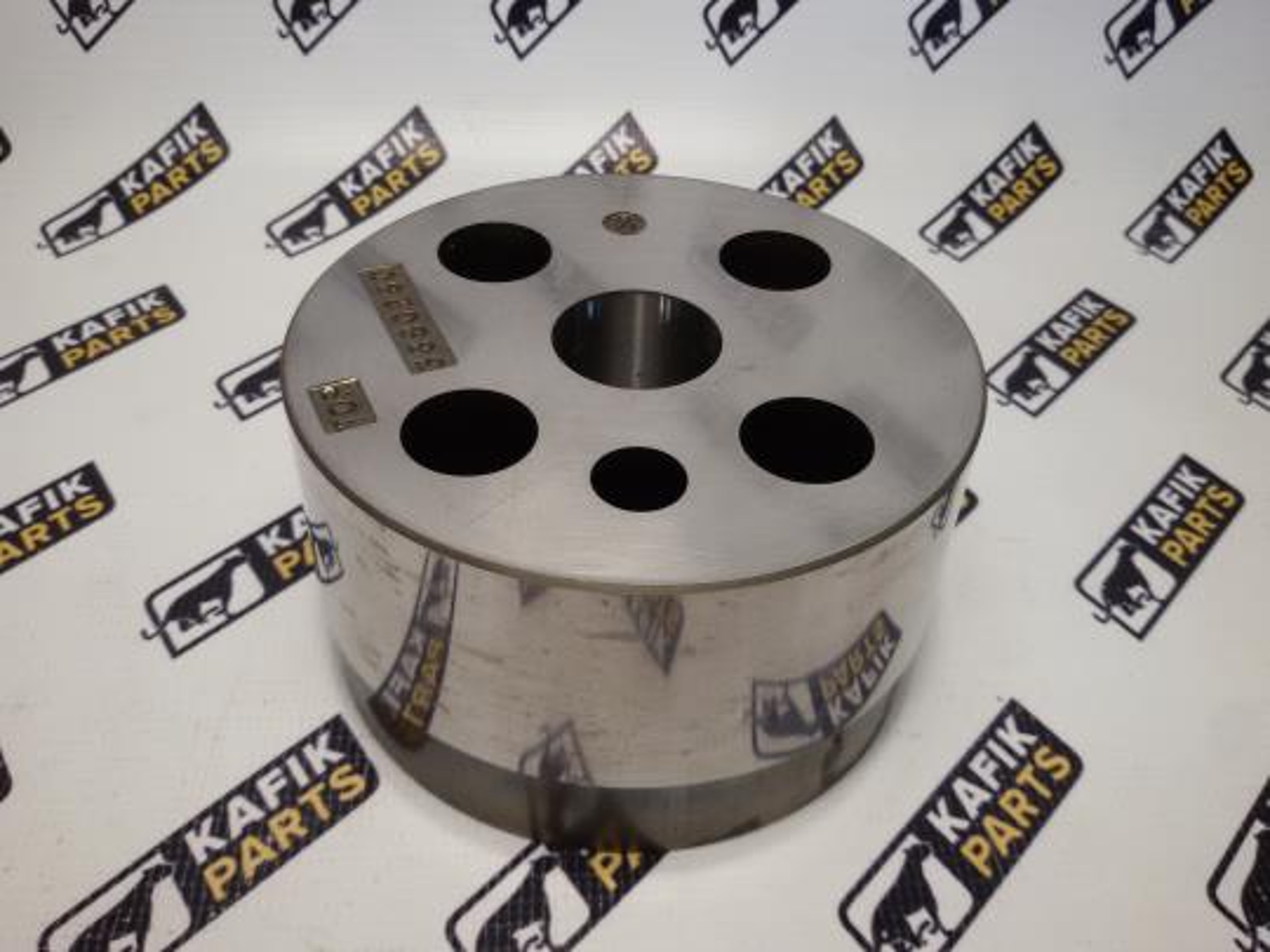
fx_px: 1137
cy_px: 476
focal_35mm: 31
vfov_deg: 45.4
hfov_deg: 58.4
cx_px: 635
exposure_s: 1/33
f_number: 2.4
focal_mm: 2.93
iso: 40
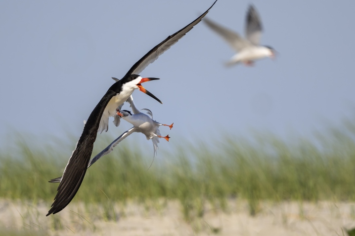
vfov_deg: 2.0
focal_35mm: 702
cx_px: 193
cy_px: 111
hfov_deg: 2.9
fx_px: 6919
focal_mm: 420
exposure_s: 1/6400
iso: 500
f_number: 4
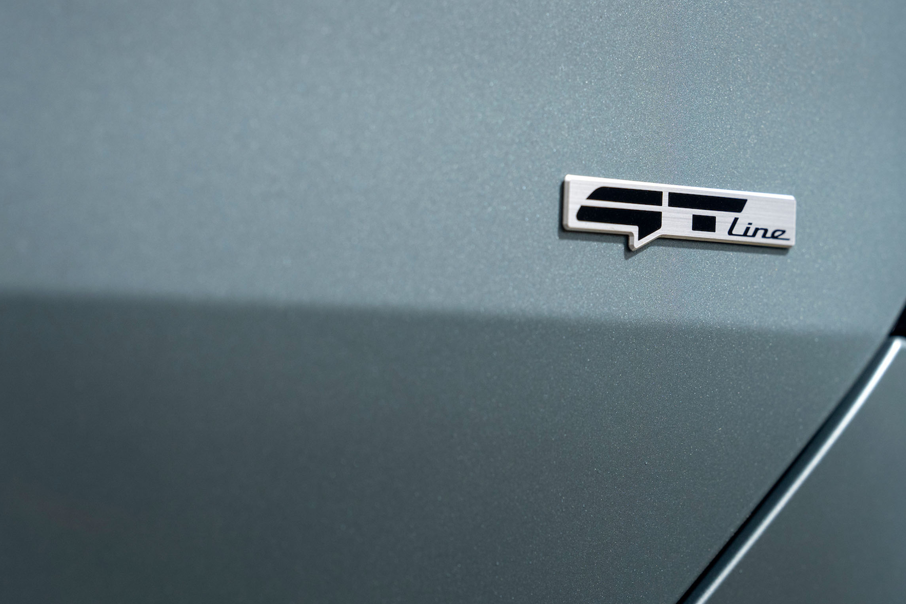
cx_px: 683
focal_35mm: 194
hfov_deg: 10.6
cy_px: 221
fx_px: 4882
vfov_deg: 7.1
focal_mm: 127
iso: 640
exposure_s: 1/250
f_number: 4.5
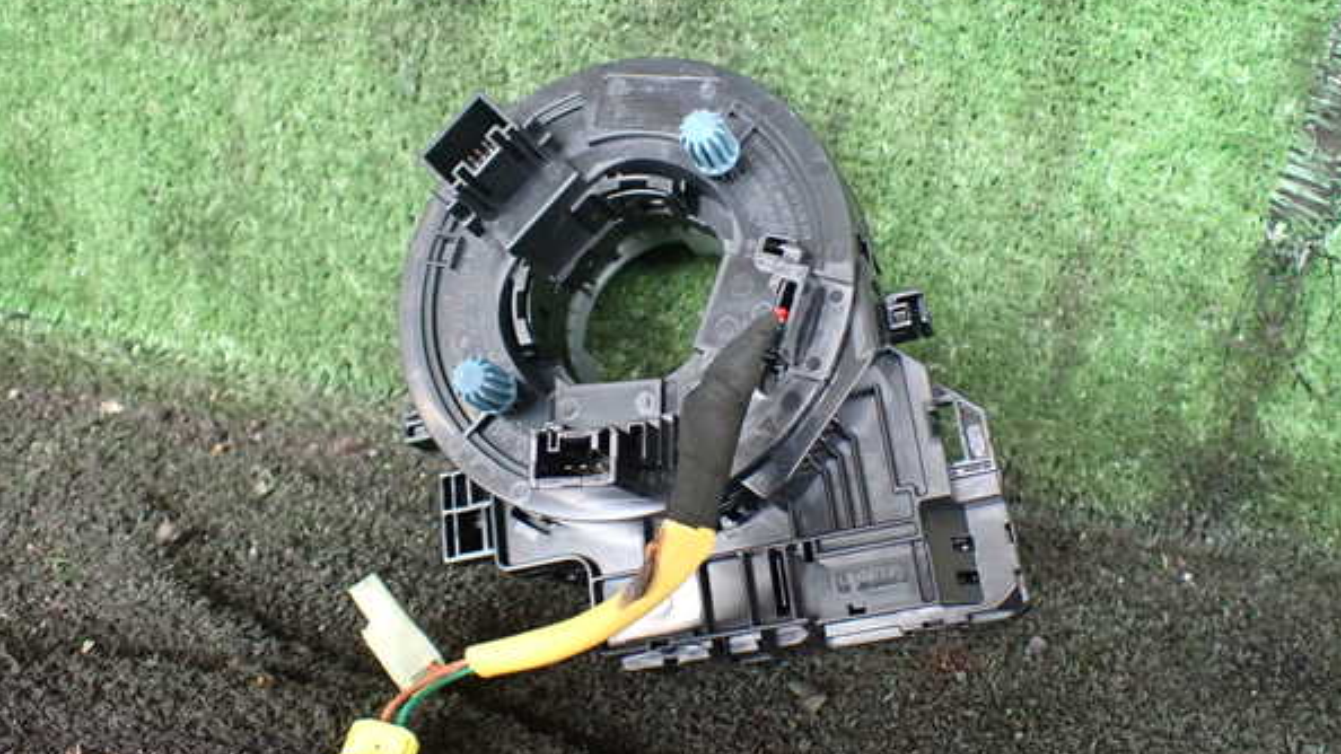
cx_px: 670
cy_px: 368
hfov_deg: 59.5
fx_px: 1173
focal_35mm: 33
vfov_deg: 35.6
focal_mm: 5.4
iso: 800
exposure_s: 1/50
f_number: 2.3
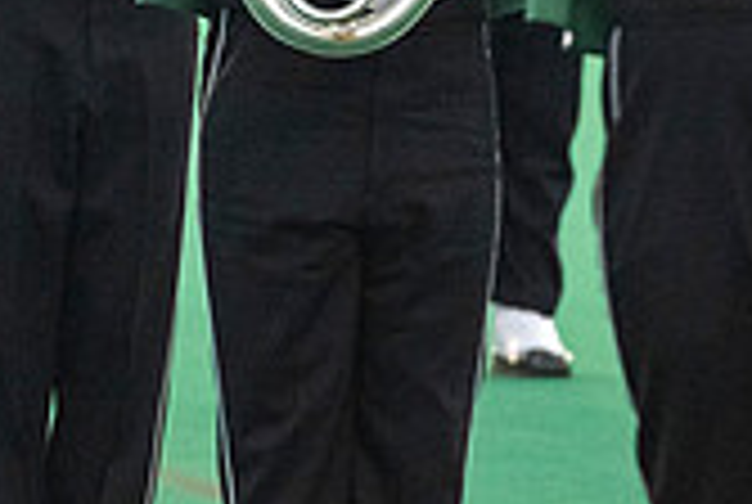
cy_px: -308
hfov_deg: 3.0
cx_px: 230
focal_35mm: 694
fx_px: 14523
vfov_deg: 2.0
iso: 5000
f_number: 4.5
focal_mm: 200
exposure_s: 1/5000
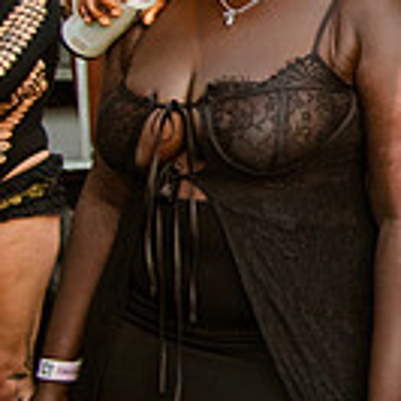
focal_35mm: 116
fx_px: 1520
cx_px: 875
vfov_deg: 14.9
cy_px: 75
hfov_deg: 12.6
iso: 4000
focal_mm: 29
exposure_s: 1/80
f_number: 3.2
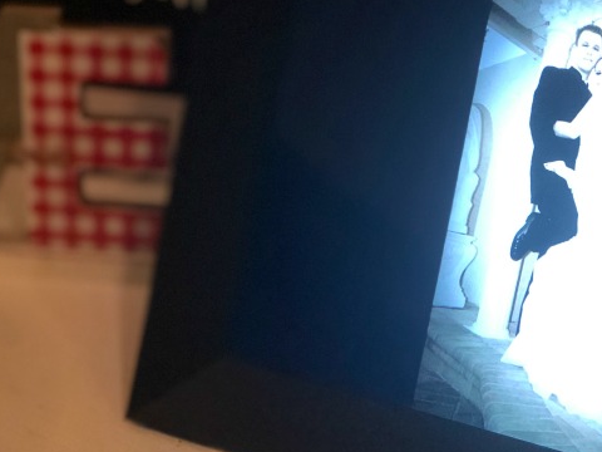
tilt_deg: -22.9
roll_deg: -1.3
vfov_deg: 14.6
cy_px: 177
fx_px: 1756
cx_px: 404
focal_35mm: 101
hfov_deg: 19.4
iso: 320
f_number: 2.8
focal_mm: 6.6
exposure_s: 1/30
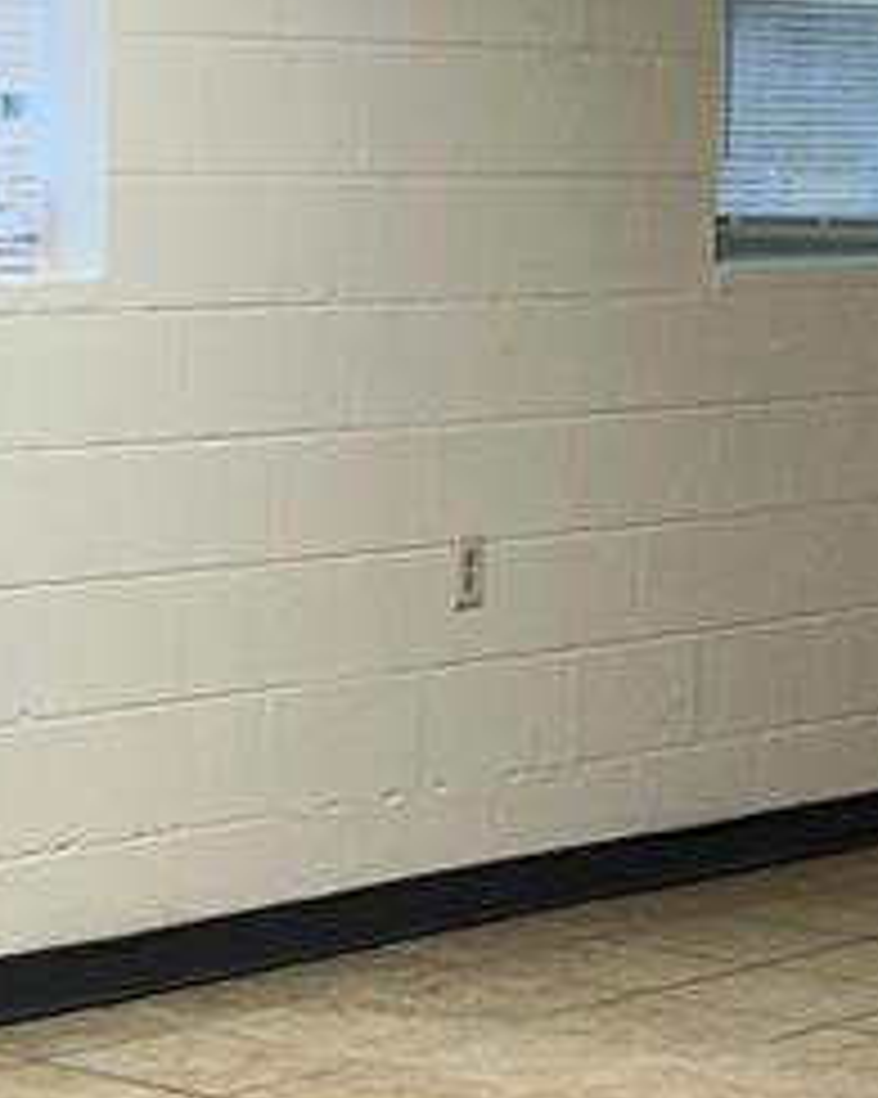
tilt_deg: -7.3
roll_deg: -0.3
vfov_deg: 15.4
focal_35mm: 125
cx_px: 95
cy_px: 680
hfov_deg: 12.2
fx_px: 4063
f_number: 1.5
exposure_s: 1/120
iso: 40
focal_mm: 5.7
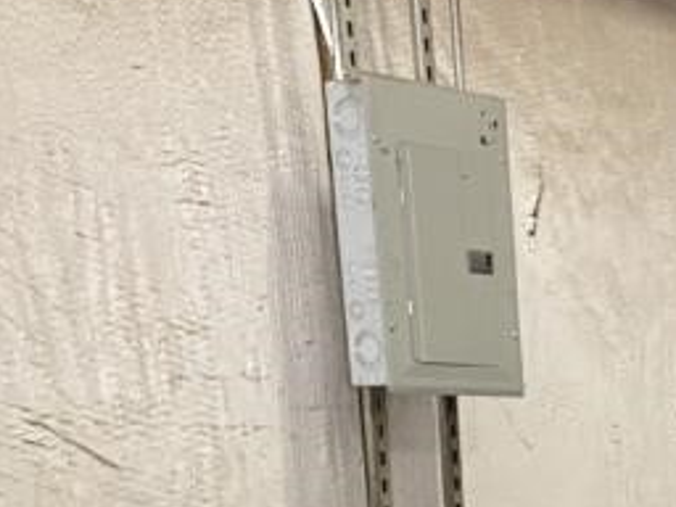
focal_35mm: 130
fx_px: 2539
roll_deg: +0.0
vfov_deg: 10.3
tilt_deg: -14.2
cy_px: 1101
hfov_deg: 13.0
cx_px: 1386
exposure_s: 1/60
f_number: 1.8
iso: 125
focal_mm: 4.25
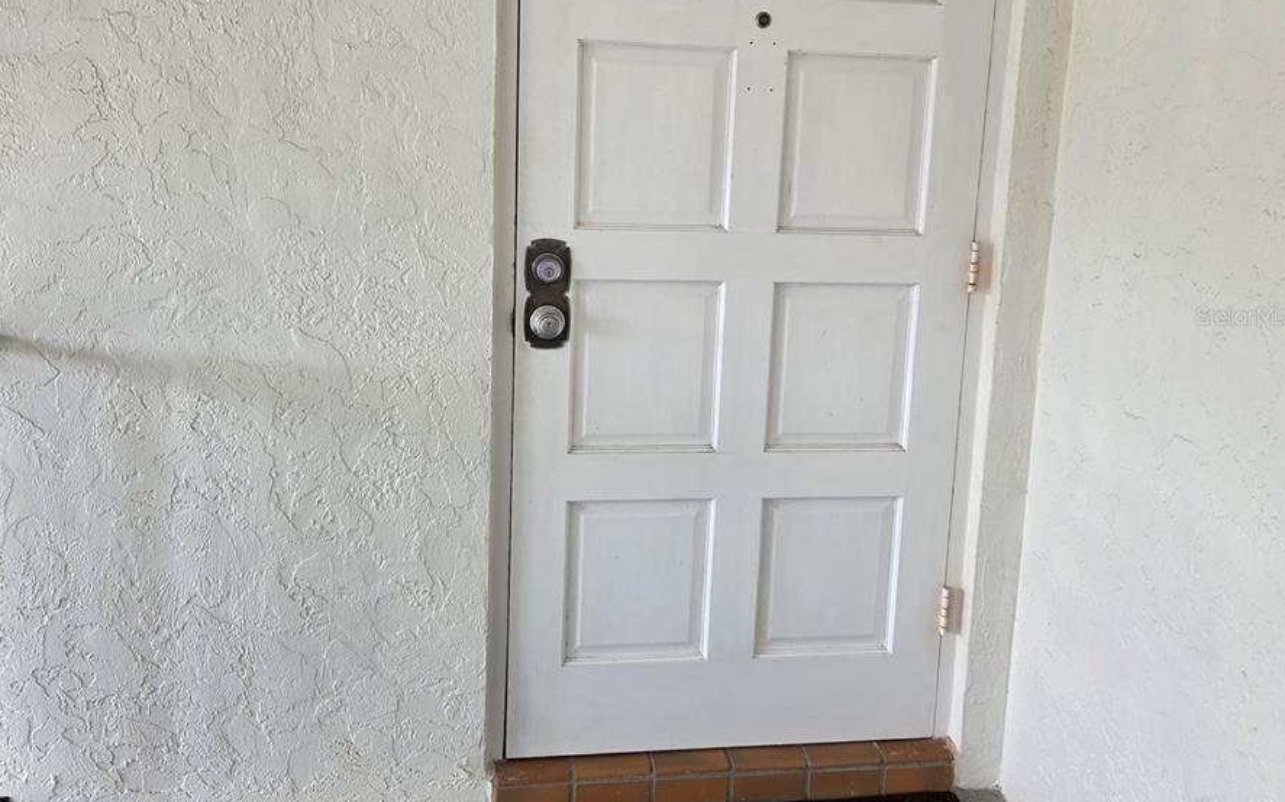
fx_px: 1155
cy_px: 316
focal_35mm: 33
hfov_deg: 58.2
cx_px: 648
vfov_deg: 38.1
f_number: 1.8
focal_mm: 5.4
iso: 64
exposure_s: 1/180
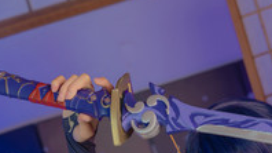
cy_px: 287
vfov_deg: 6.8
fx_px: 1247
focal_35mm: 173
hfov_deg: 12.3
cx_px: 290
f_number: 4
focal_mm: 51
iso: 320
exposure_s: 1/100
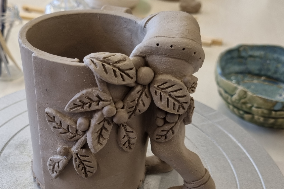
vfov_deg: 41.0
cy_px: 109
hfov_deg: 58.6
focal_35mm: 32
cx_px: 129
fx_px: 252
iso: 80
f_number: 1.8
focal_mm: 5.4
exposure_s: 1/100
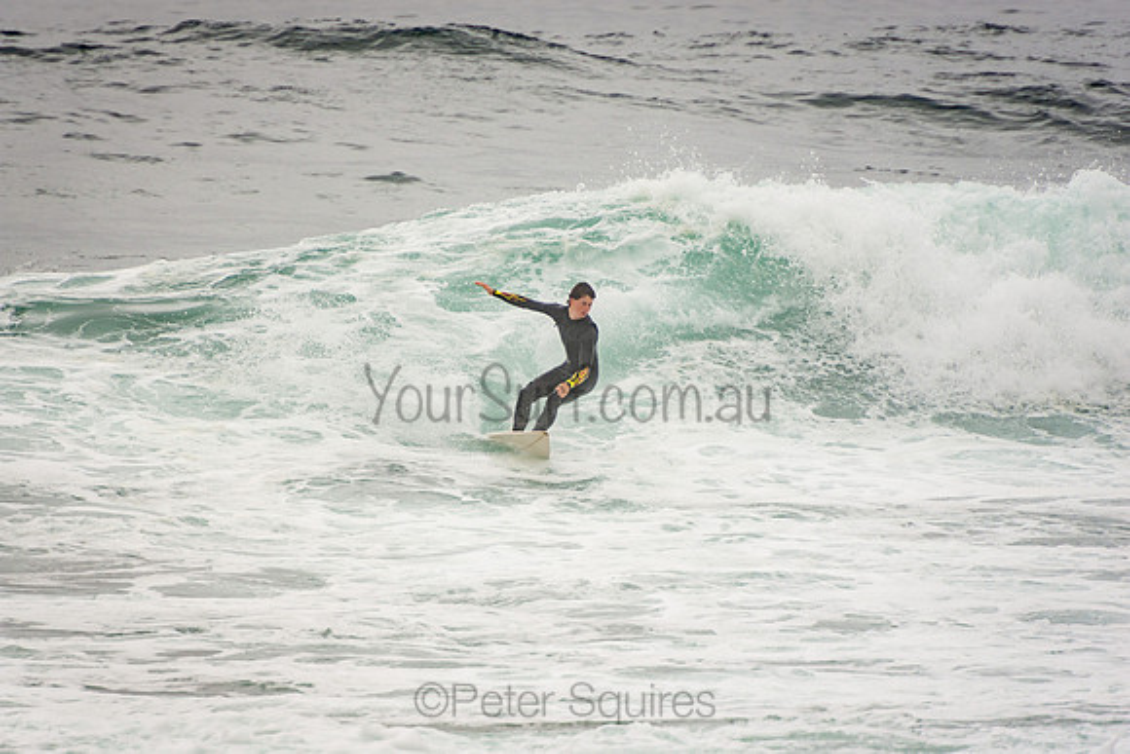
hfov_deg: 3.4
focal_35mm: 600
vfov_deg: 2.3
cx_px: 565
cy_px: 377
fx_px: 18837
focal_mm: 400
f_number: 5.6
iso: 200
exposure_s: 1/1250
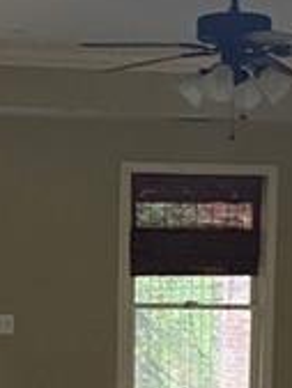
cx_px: 124
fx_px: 1325
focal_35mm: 118
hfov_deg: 12.6
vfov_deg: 16.2
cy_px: 425
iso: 400
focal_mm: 4.25
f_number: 1.8
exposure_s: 1/40
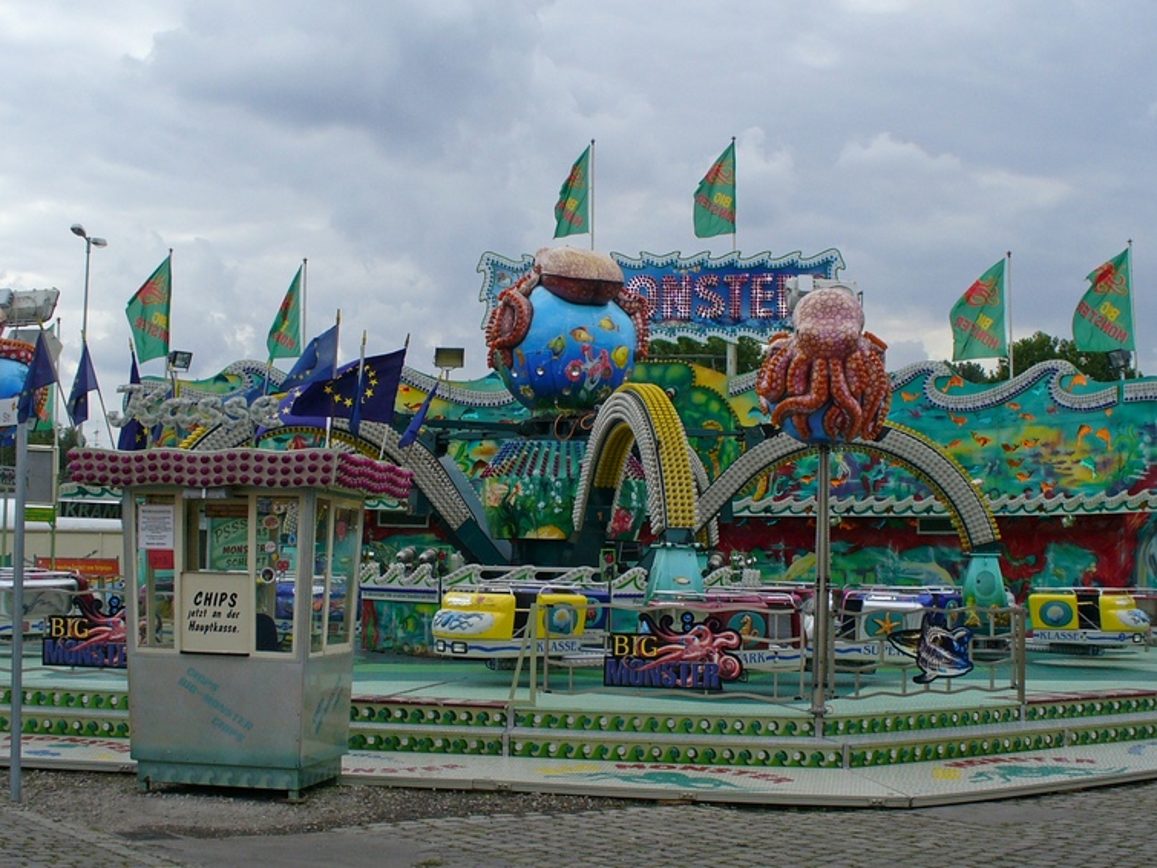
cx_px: 605
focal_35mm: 49
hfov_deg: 38.9
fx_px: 1638
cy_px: 416
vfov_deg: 29.7
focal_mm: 6.1
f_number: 5.6
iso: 80
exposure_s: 1/250
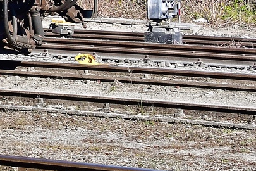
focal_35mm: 270
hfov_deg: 7.3
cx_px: -307
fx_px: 1920
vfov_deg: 5.0
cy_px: -156
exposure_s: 1/250
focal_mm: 38
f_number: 13
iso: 400
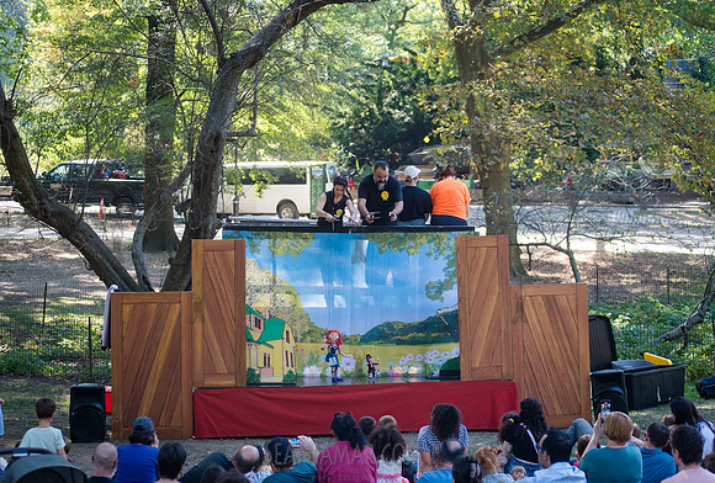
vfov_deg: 17.0
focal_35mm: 81
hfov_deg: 24.9
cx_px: 350
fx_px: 1620
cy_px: 240
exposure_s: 1/320
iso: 500
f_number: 3.5
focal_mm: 80
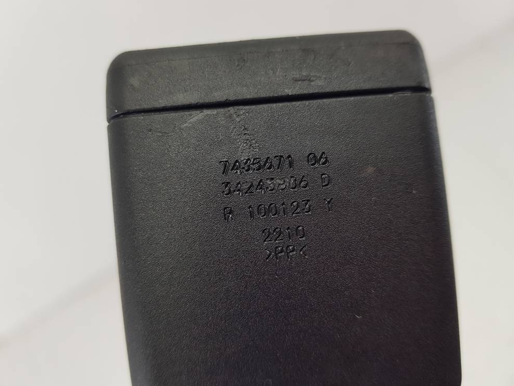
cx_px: 250
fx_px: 401
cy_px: 192
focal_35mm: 27
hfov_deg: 65.3
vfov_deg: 51.4
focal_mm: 4.2
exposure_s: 1/100
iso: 64
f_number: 1.7
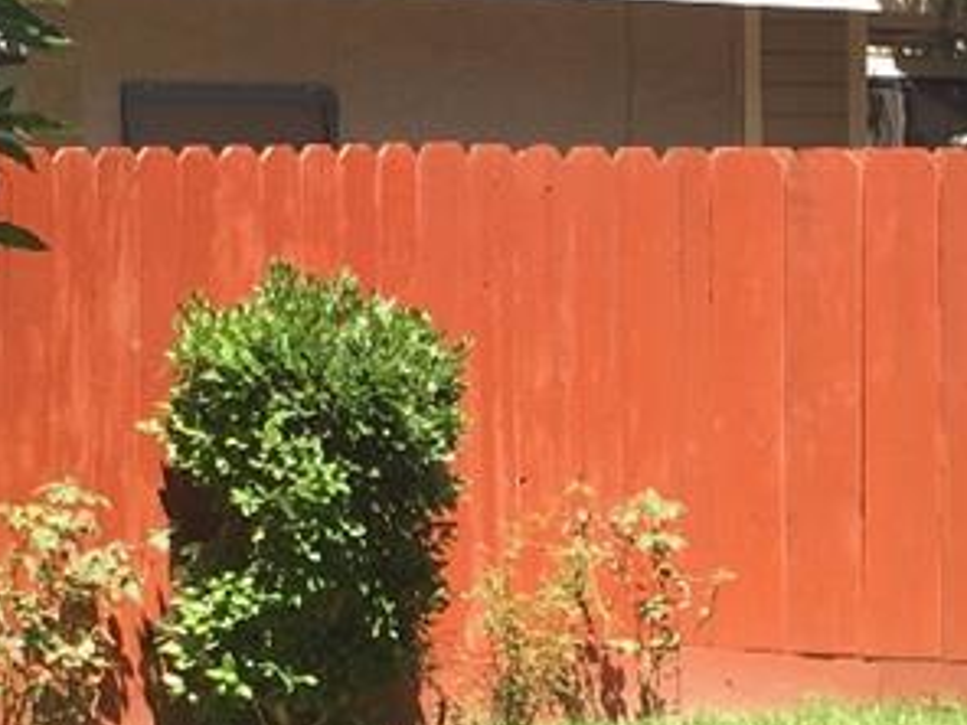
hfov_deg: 13.4
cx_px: 686
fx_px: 4106
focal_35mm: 147
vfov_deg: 10.0
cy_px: 754
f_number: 2.2
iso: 25
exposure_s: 1/420
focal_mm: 4.15
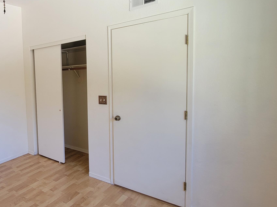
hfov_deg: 63.2
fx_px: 184
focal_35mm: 23
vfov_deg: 58.7
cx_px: 33
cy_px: 90
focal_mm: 2.2
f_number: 2.2
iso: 80
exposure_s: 1/60
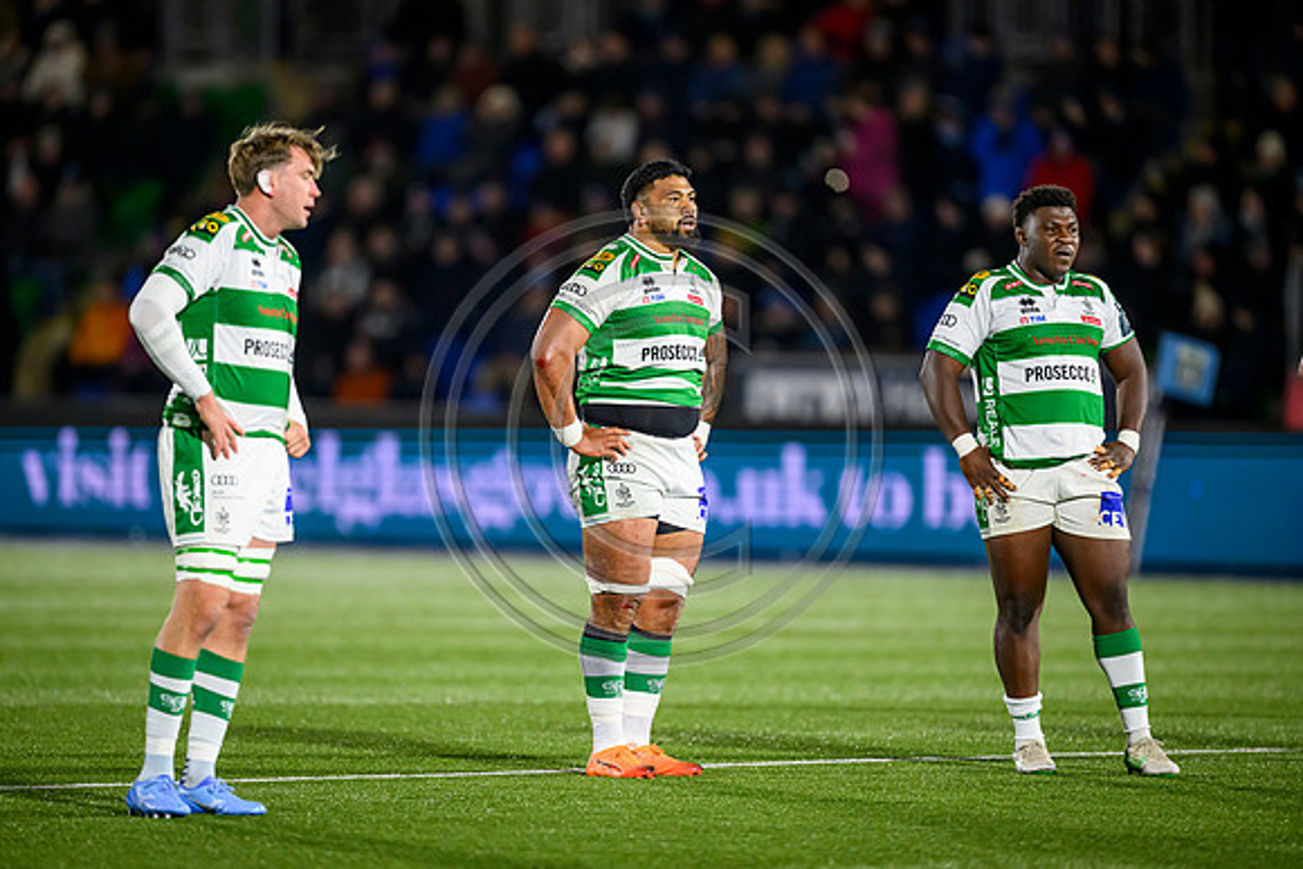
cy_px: 434
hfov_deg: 5.2
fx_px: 14480
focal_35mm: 400
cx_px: 652
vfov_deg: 3.4
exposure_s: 1/1250
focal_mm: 400
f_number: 3.2
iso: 5000
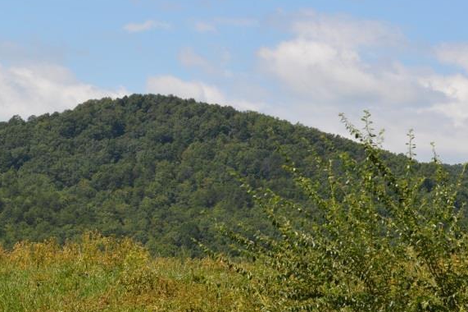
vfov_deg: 9.3
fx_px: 1921
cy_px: 103
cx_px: 168
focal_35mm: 148
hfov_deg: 13.9
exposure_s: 1/250
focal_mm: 55
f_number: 8
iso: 100
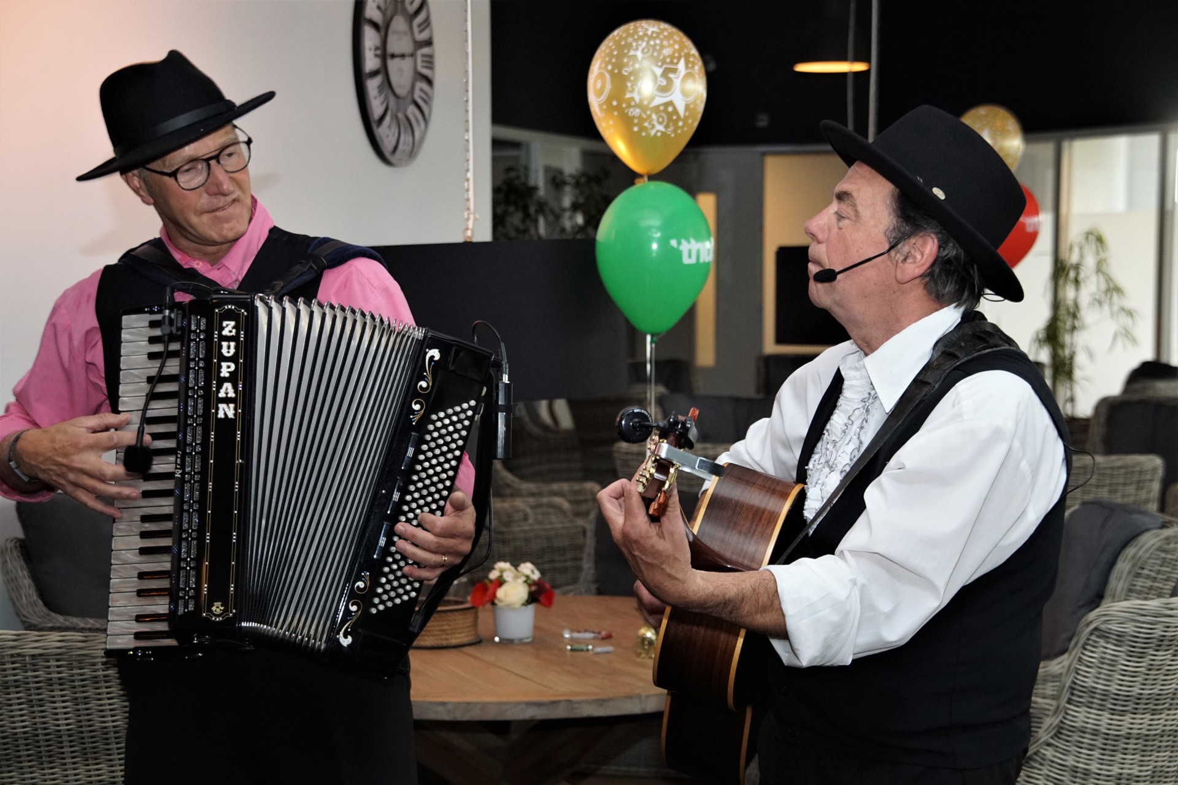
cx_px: 589
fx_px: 2699
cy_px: 392
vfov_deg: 16.6
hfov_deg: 24.6
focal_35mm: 82
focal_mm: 55
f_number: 5
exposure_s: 1/60
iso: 1250
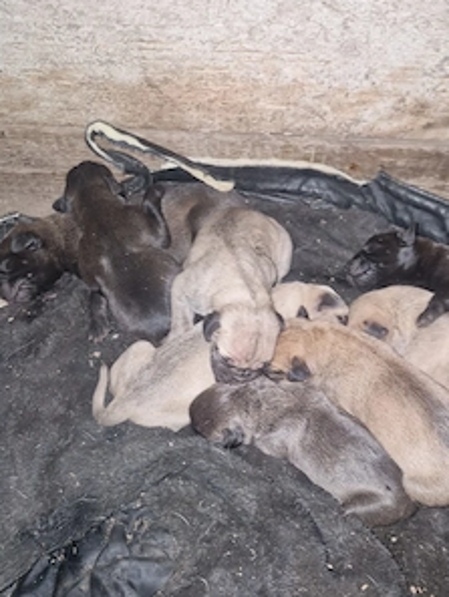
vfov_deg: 57.5
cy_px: 380
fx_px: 536
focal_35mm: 31
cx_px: 258
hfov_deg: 45.3
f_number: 1.8
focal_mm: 5.4
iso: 640
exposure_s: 1/50
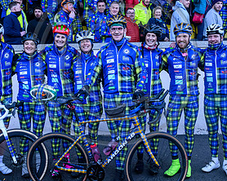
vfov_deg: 31.8
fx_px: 316
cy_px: 61
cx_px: 114
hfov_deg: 39.6
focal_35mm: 47
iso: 5000
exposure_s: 1/500
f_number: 4.5
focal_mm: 24
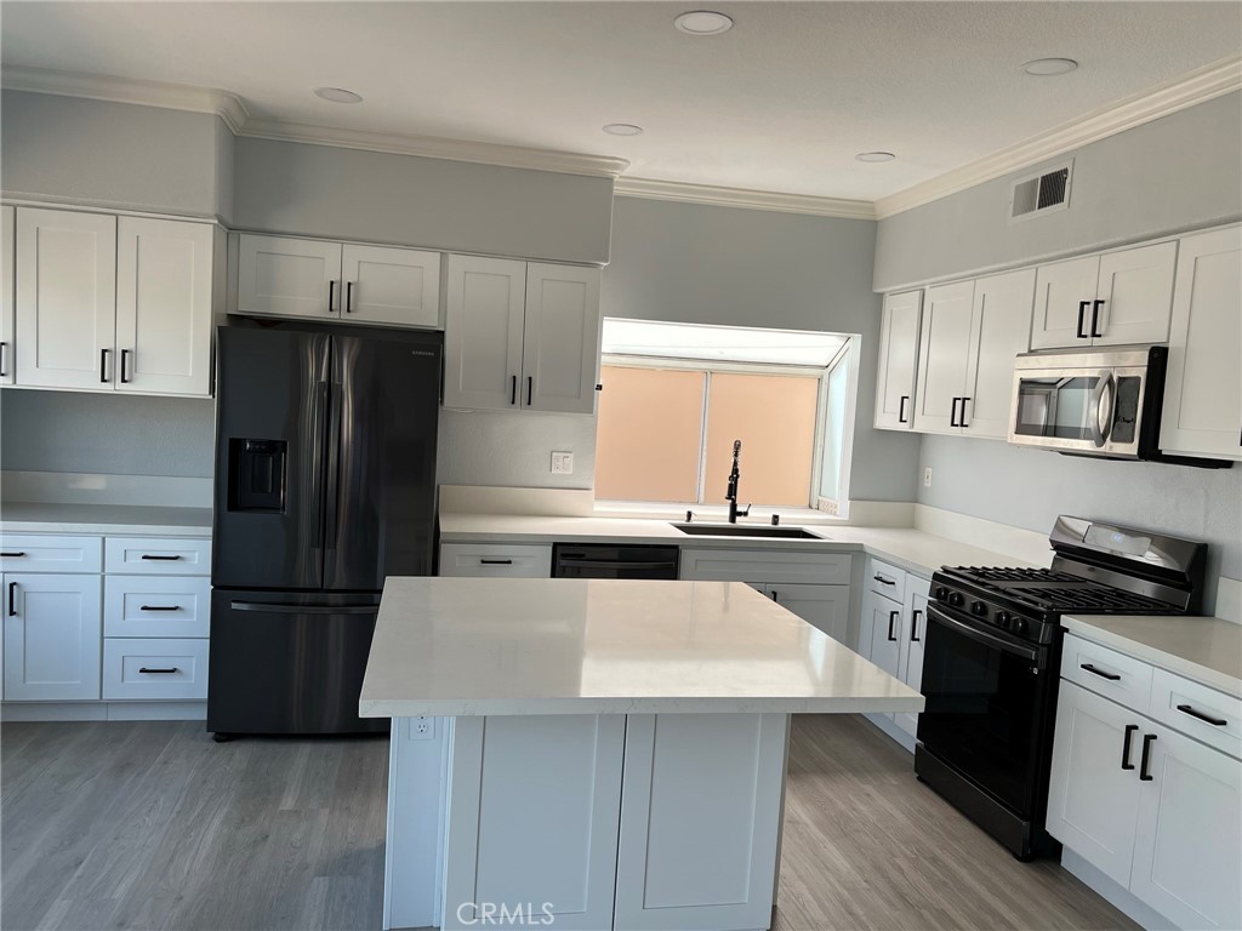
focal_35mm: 26
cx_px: 621
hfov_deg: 67.3
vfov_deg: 53.1
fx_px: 933
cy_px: 466
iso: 40
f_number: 1.5
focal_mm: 5.7
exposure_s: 1/282
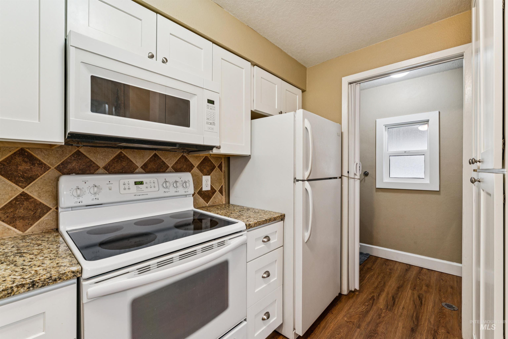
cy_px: 170
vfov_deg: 75.9
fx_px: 217
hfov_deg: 98.9
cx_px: 254
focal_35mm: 15
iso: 400
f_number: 13
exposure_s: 1/2.5
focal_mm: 15.4
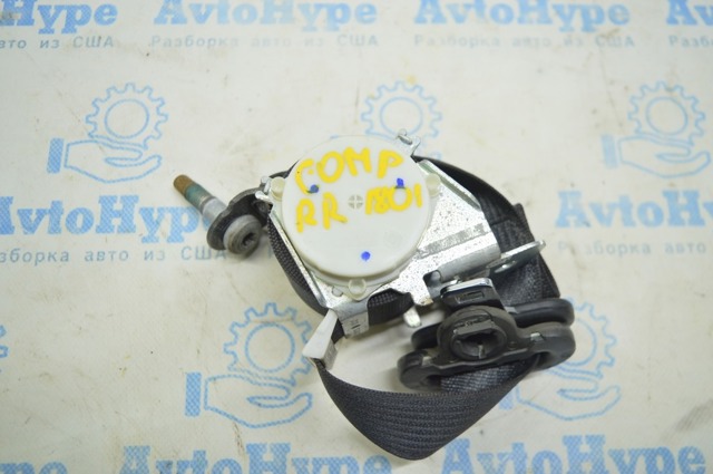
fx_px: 623
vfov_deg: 41.6
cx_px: 356
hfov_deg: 59.6
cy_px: 237
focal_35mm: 32
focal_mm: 21
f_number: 3.8
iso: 400
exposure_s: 1/40
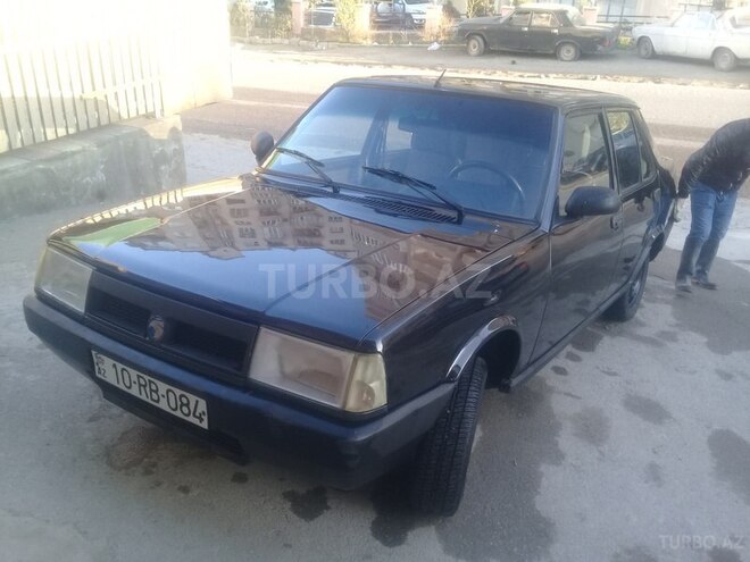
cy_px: 281
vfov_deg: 45.4
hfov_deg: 58.4
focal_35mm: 31
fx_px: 672
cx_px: 375
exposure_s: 1/60
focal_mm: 3.3
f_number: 2.2
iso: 64
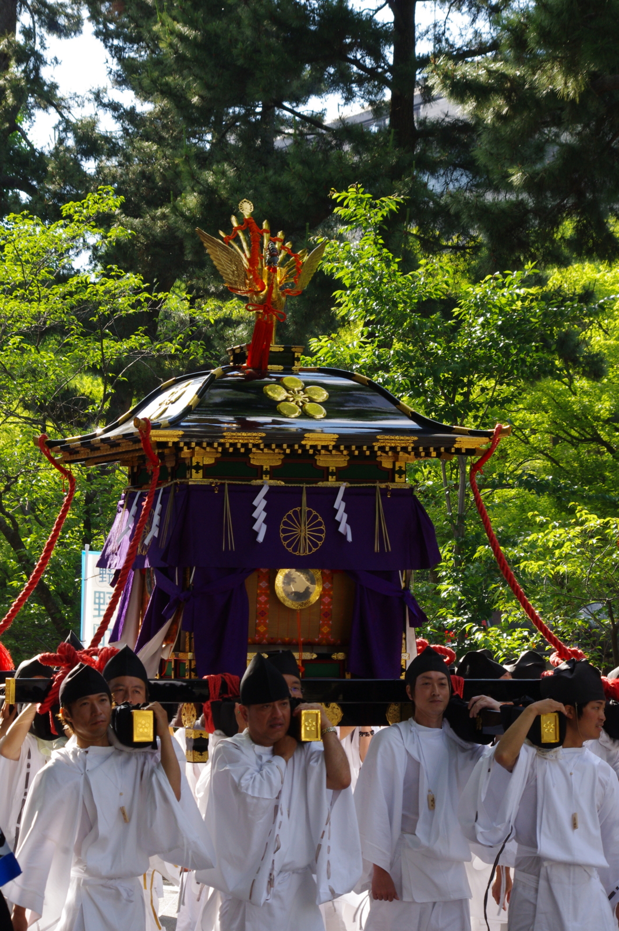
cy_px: 466
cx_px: 310
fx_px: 3025
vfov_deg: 17.5
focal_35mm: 117
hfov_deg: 11.7
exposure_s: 1/160
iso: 400
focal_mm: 77.5
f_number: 11
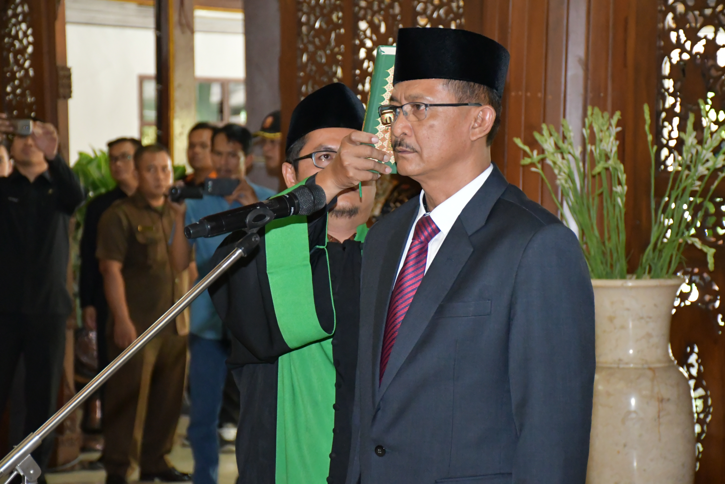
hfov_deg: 18.3
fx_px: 2255
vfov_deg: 12.2
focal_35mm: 112
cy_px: 242
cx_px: 362
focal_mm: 75
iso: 6400
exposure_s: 1/60
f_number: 5
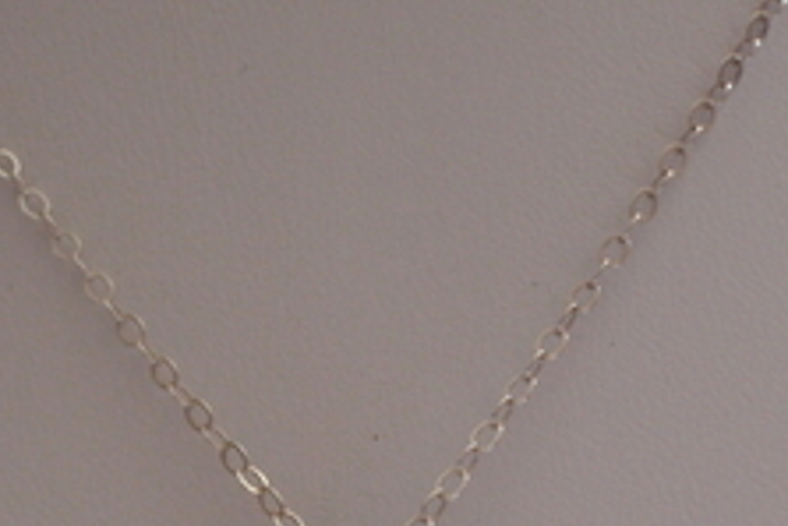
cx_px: 367
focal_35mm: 84
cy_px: 641
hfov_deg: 24.2
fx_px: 1840
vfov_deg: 15.6
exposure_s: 1/10
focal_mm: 6.53
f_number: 4.1
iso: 200
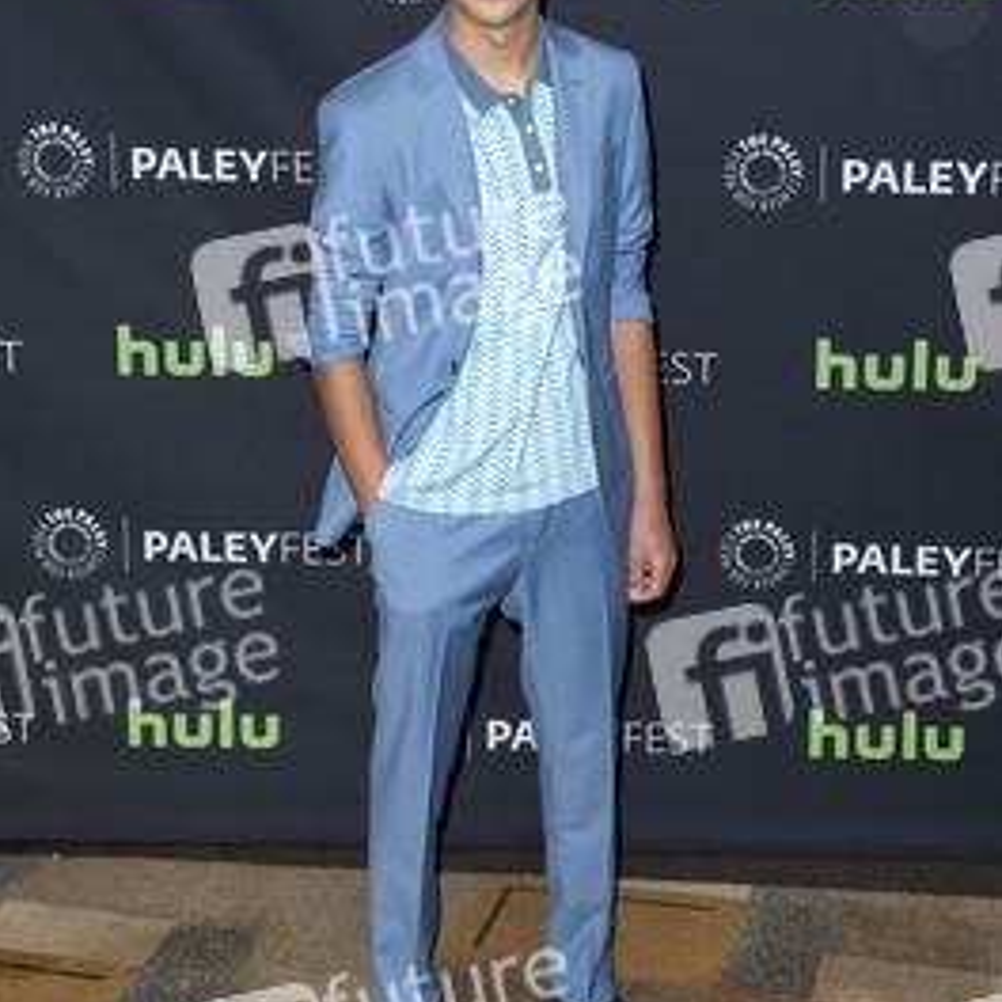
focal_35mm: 54
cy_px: 471
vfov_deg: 31.6
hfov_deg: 31.6
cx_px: 499
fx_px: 1768
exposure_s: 1/320
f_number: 5.6
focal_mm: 42
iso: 640
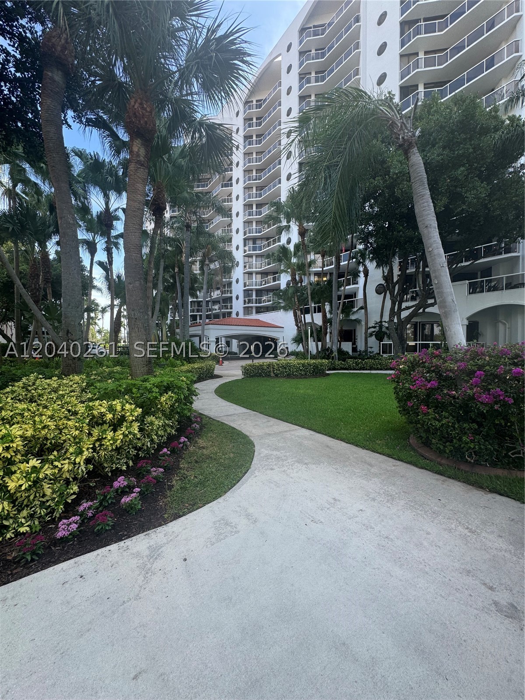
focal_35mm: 14
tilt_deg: -1.4
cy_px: 350
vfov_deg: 102.1
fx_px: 283
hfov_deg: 85.7
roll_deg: +0.5
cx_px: 262
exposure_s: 1/362
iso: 40
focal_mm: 2.22
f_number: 2.2
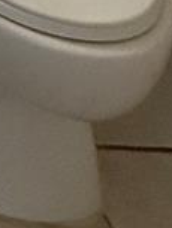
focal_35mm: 110
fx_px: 728
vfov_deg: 10.9
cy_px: -474
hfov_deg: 8.5
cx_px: -474
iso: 200
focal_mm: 2.22
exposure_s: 1/120
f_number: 2.2
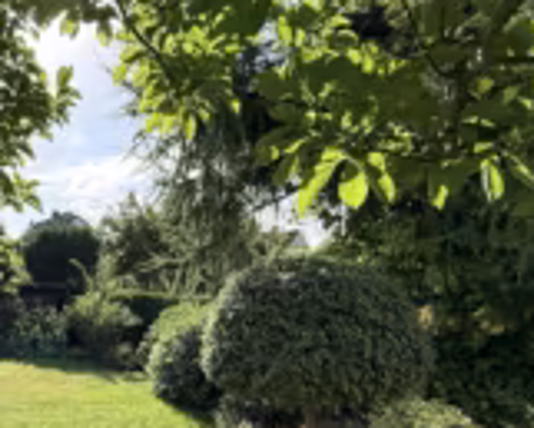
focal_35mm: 34
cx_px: 40
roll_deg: -0.4
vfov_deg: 42.1
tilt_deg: -2.2
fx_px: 538
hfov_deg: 46.8
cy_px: 319
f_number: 2.2
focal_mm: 2.22
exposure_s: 1/1017
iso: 64
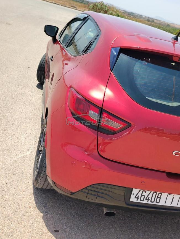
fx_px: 250
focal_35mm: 36
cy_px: 120
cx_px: 90
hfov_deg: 39.7
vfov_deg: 51.3
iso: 100
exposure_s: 1/615
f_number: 1.75
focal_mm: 5.25
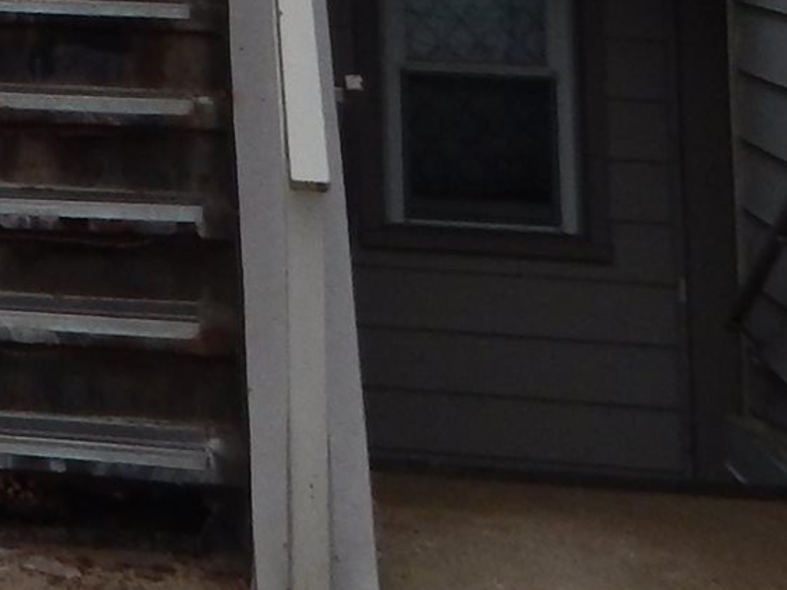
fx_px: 2728
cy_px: -556
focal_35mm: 120
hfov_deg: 14.3
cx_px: -658
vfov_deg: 11.3
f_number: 3
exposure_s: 1/320
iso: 125
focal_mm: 4
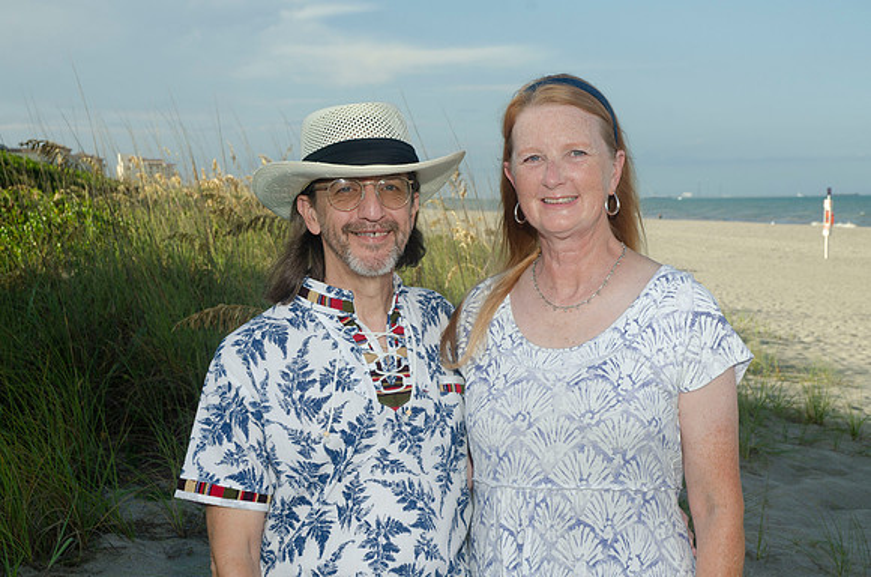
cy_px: 288
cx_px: 436
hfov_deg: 33.5
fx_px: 1448
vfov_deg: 22.5
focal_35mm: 60
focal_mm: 40
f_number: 9
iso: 100
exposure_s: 1/250
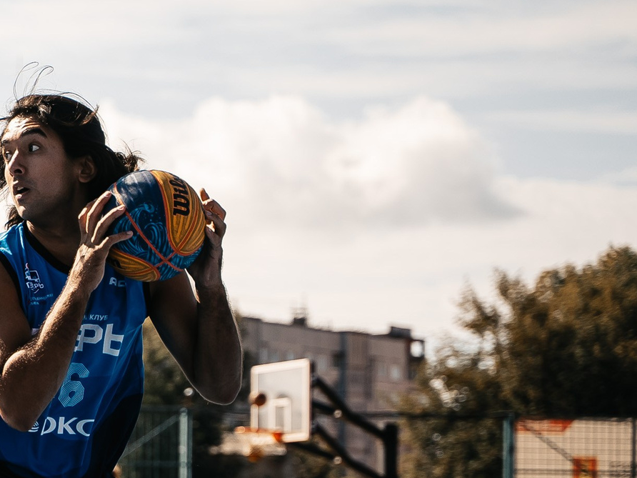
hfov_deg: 9.2
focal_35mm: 212
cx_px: -231
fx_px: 3901
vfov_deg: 7.0
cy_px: 467
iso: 100
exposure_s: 1/1600
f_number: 3.5
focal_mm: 75
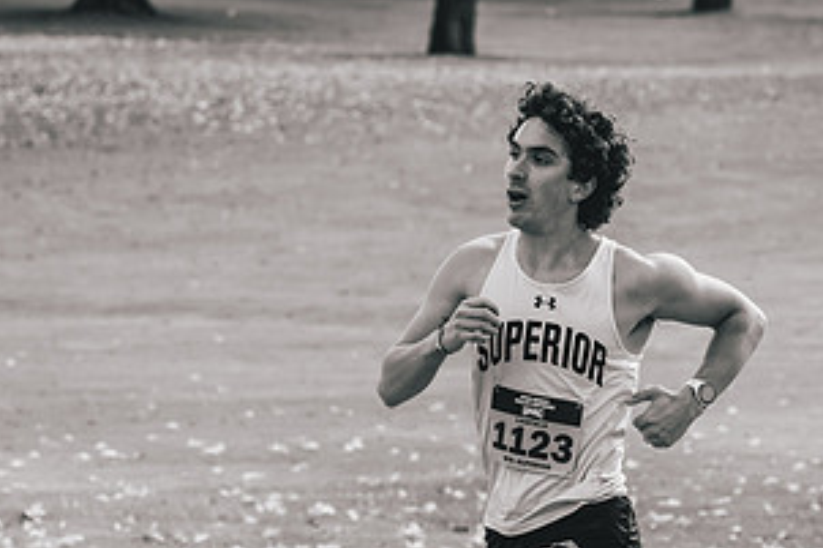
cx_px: 485
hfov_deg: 6.6
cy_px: 469
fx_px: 7128
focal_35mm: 312
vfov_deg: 4.4
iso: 400
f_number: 6.3
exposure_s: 1/1250
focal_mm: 154
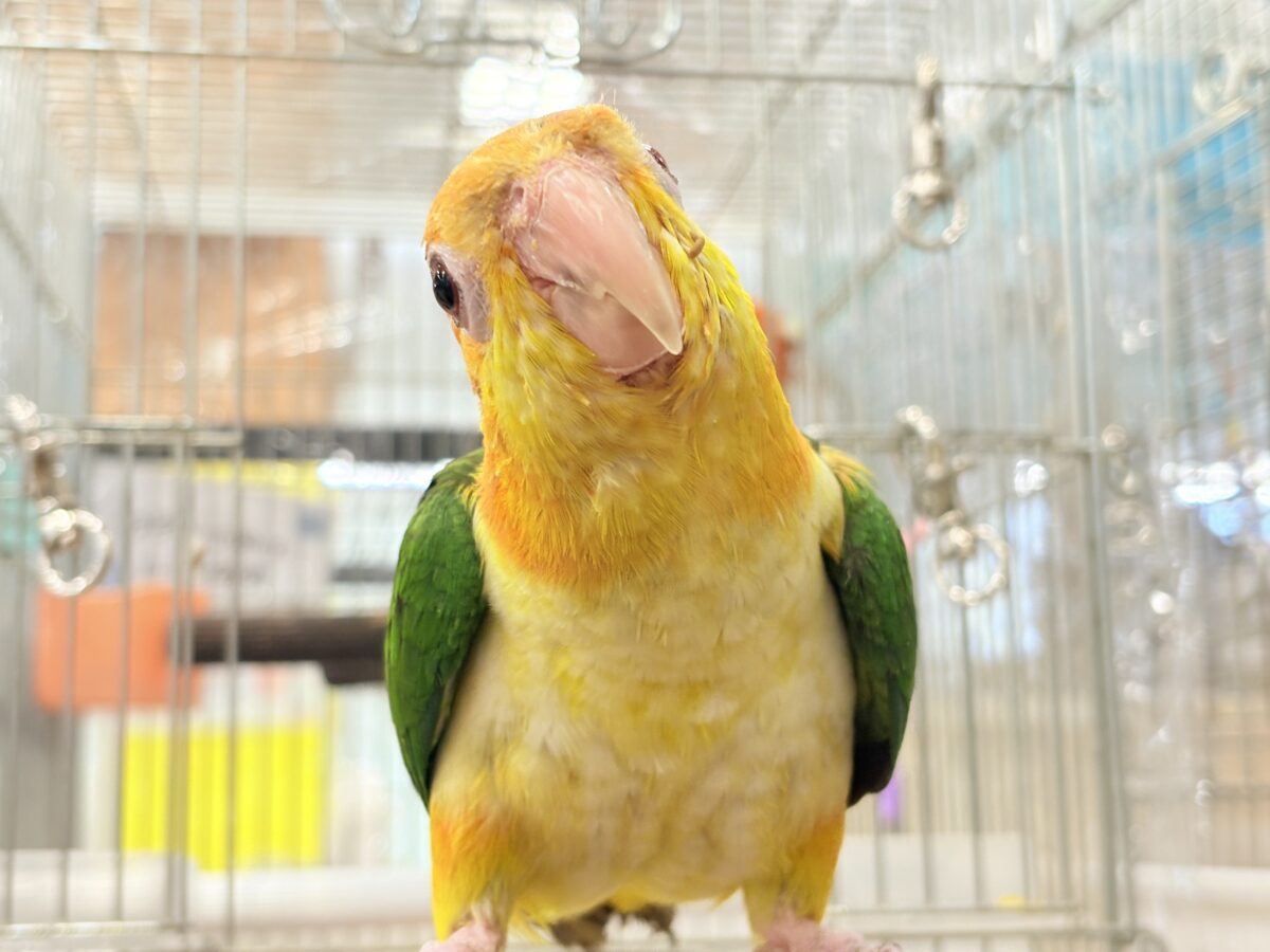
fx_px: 1908
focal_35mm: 52
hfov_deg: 36.8
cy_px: 476
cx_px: 635
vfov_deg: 28.0
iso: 64
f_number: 1.6
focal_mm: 5.96
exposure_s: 1/50
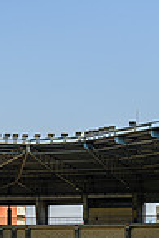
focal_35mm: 141
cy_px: 339
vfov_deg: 13.8
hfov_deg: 9.5
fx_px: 934
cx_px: -71
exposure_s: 1/320
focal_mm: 45
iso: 100
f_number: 5.6
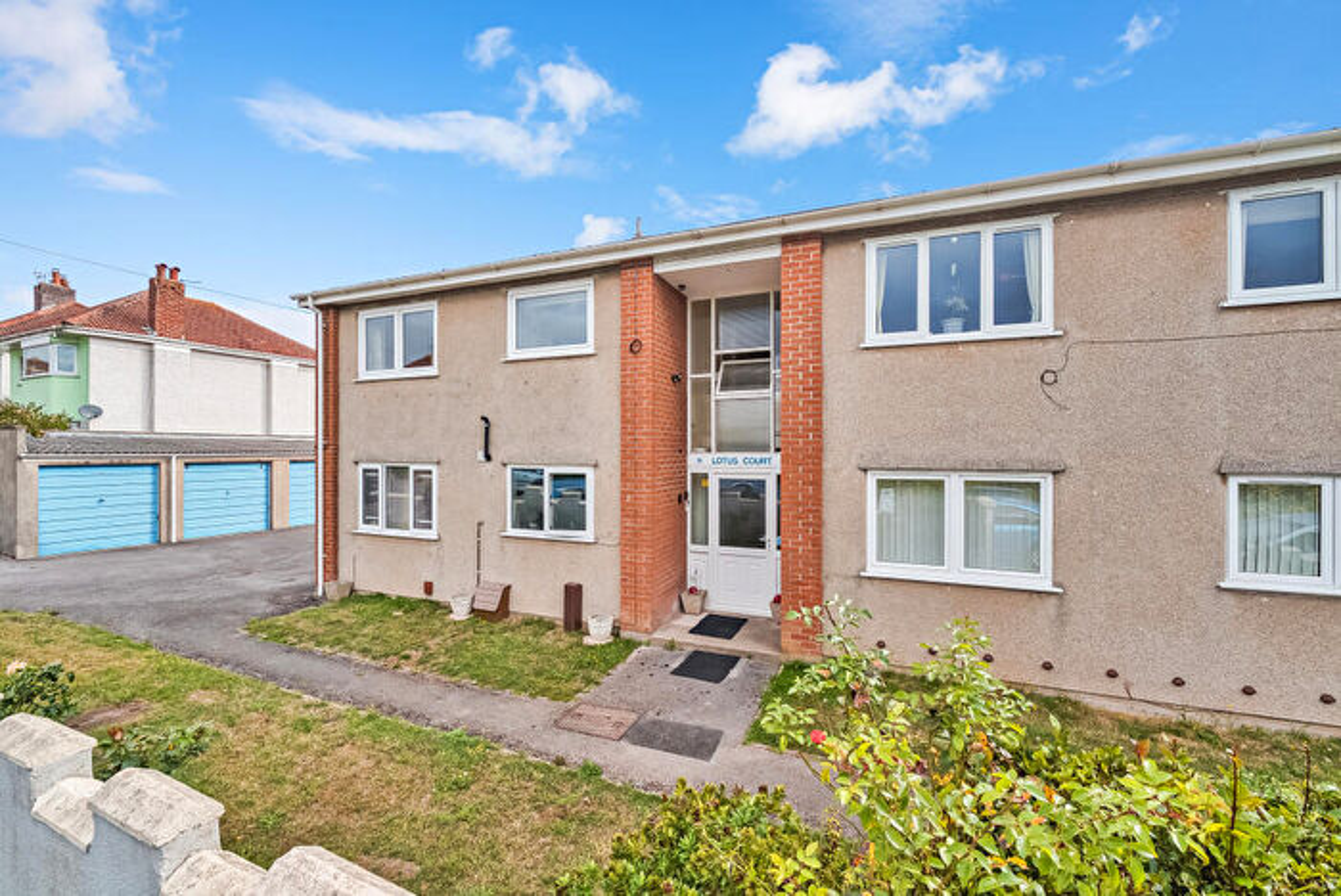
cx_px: 670
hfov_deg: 104.2
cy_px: 448
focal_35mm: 14
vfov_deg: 81.3
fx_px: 522
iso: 100
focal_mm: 14
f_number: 10
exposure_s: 1/80
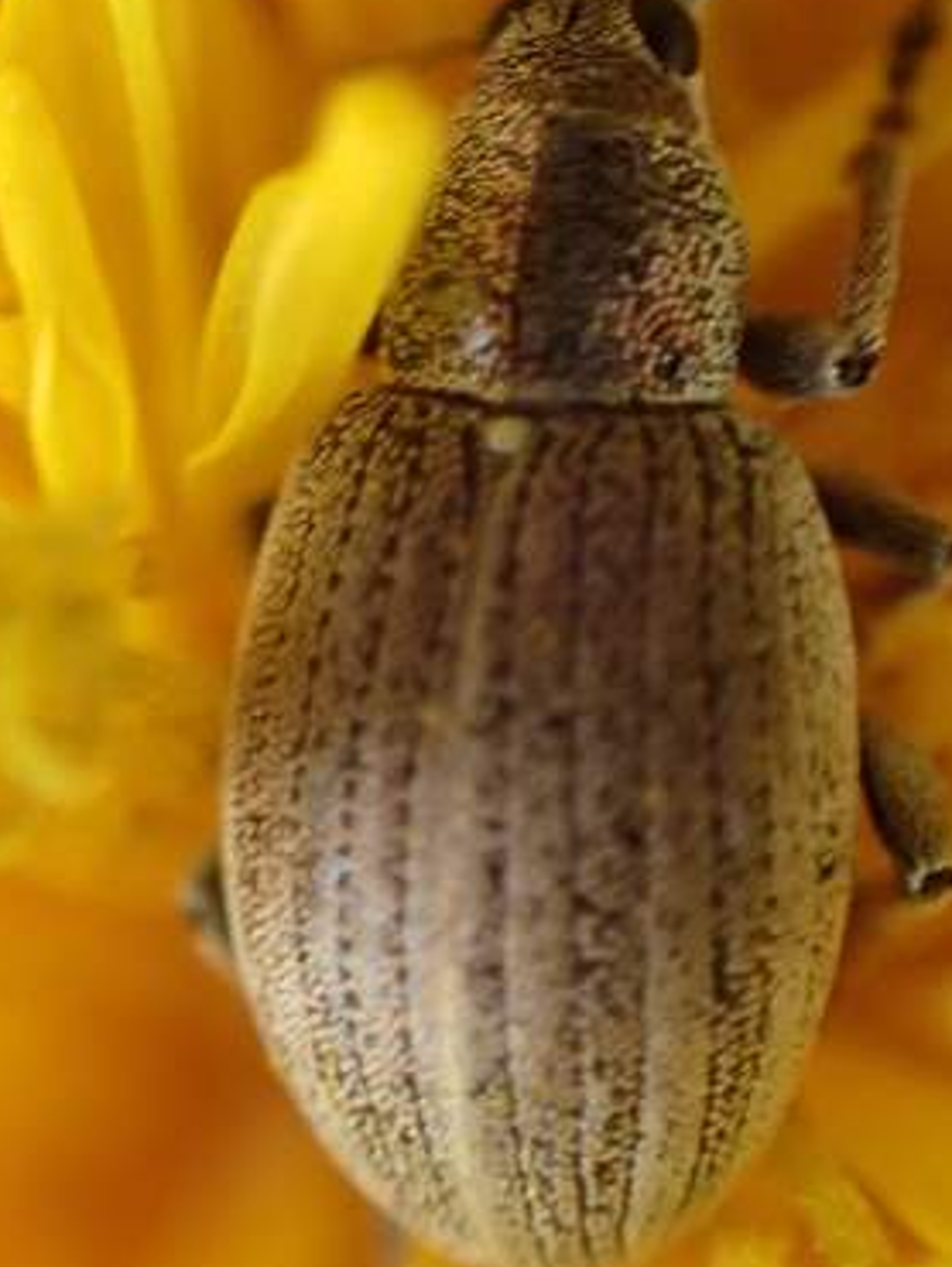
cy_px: 497
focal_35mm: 147
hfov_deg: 10.1
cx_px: 531
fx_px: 5384
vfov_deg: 13.4
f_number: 4.5
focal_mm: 15.41
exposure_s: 1/160
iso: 800
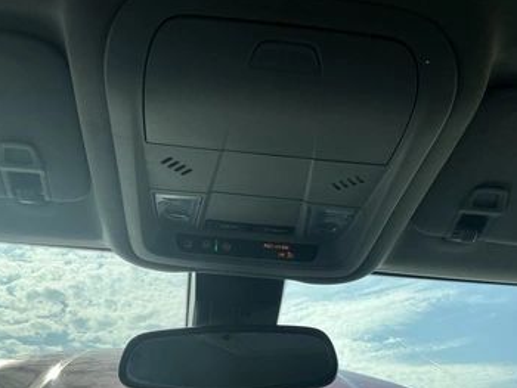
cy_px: 215
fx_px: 478
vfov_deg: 44.1
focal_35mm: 32
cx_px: 241
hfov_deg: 56.7
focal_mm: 3
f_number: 1.8
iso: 25
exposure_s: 1/1221
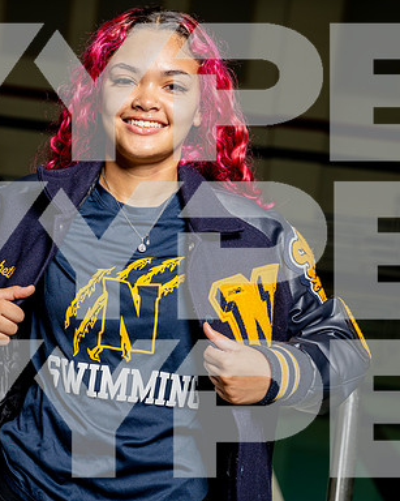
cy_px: 251
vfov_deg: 20.2
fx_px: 1406
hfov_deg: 16.2
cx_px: 152
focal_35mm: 95
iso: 100
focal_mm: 66
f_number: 4.5
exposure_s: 1/250
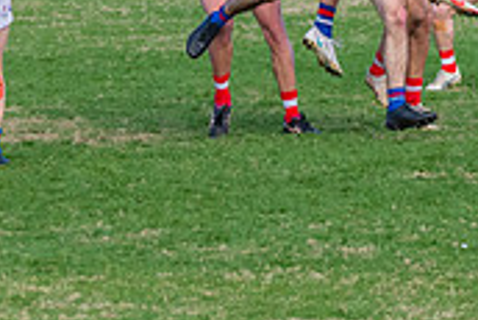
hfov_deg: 2.8
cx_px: 182
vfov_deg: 1.9
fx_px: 9727
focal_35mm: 732
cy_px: 1
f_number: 5
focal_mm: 150
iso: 800
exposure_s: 1/1600
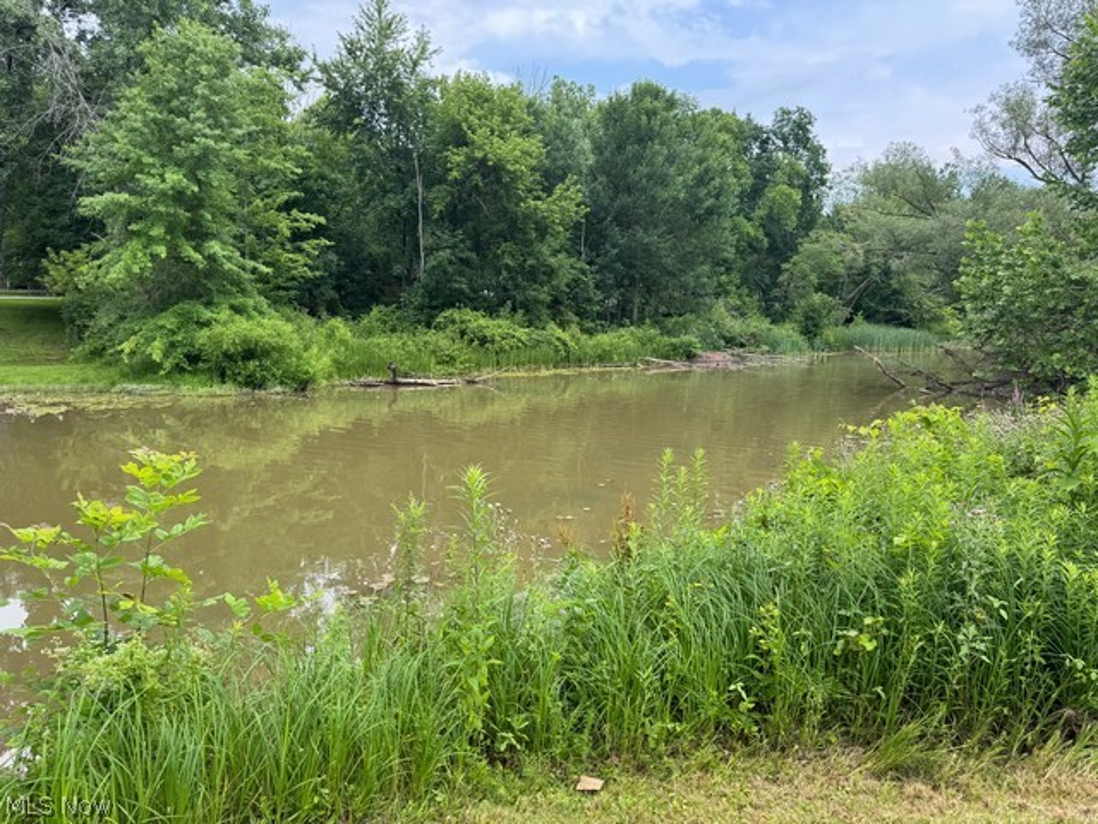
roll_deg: -1.0
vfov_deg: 56.8
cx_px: 549
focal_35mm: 24
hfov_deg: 71.6
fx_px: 761
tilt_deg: -7.4
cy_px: 412
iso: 80
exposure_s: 1/651
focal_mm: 6.76
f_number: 1.78
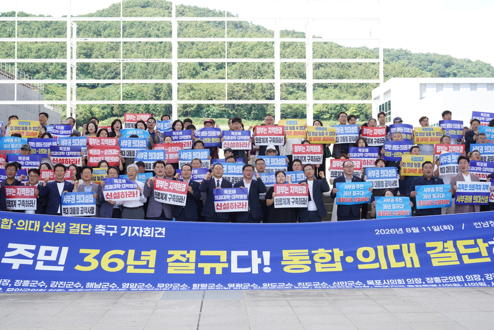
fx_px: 632
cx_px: 247
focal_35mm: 46
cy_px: 165
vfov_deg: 29.3
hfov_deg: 42.7
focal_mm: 46
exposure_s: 1/250
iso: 250
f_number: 5
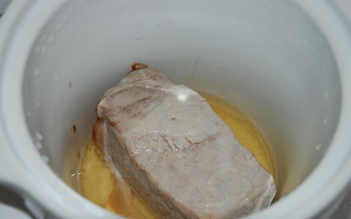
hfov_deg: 30.2
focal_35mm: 68
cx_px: 176
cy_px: 111
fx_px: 650
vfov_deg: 19.1
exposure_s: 1/60
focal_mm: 44
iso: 400
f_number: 4.8
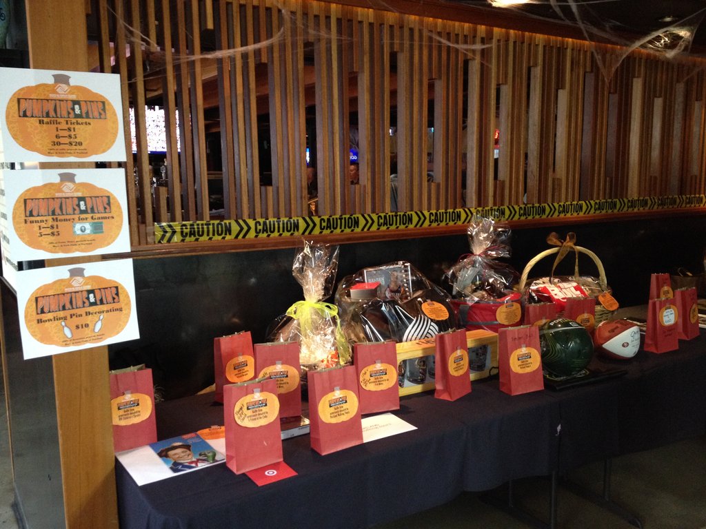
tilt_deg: -10.2
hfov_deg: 52.6
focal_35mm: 35
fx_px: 714
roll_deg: +1.4
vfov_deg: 40.7
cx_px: 353
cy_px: 264
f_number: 2.4
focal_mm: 4.28
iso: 200
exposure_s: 1/20
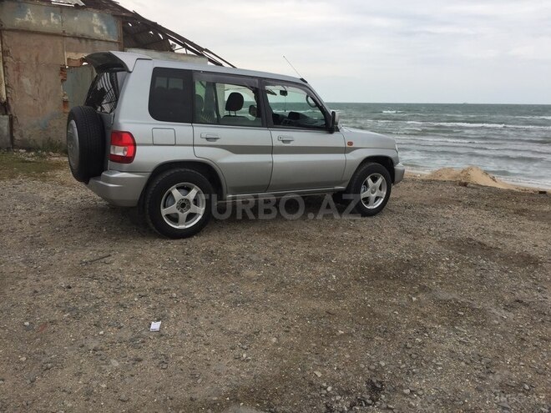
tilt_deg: -12.1
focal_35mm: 29
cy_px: 206
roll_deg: -2.4
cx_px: 276
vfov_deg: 48.2
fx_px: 462
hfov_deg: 61.7
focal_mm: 4.15
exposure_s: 1/1412
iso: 32
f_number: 2.2
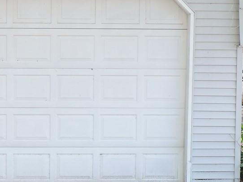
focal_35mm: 127
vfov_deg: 11.6
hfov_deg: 15.4
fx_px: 891
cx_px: 39
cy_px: 136
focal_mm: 7.7
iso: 320
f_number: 3.4
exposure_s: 1/160
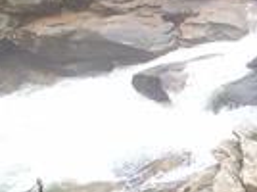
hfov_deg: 12.6
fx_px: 1045
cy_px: 186
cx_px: 479
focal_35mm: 141
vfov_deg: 10.4
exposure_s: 1/125
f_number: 3.9
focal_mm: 5
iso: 400
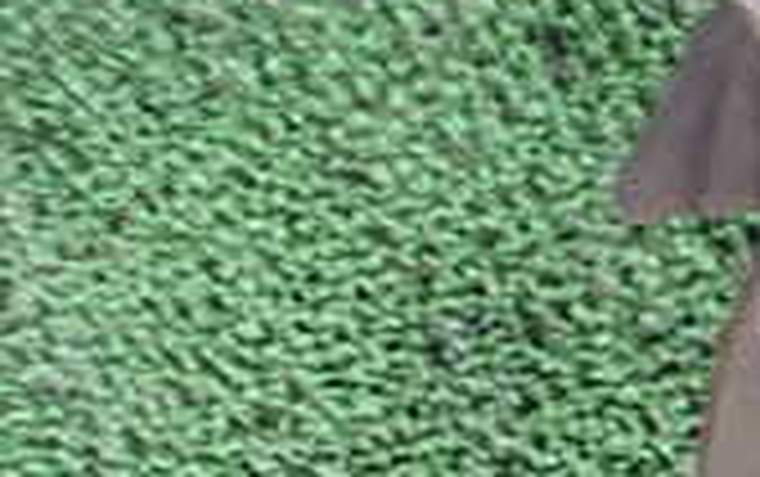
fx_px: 2343
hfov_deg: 15.9
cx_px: 1340
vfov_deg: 11.5
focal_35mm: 113
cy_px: 482
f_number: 2.3
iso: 400
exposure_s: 1/30
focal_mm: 5.4
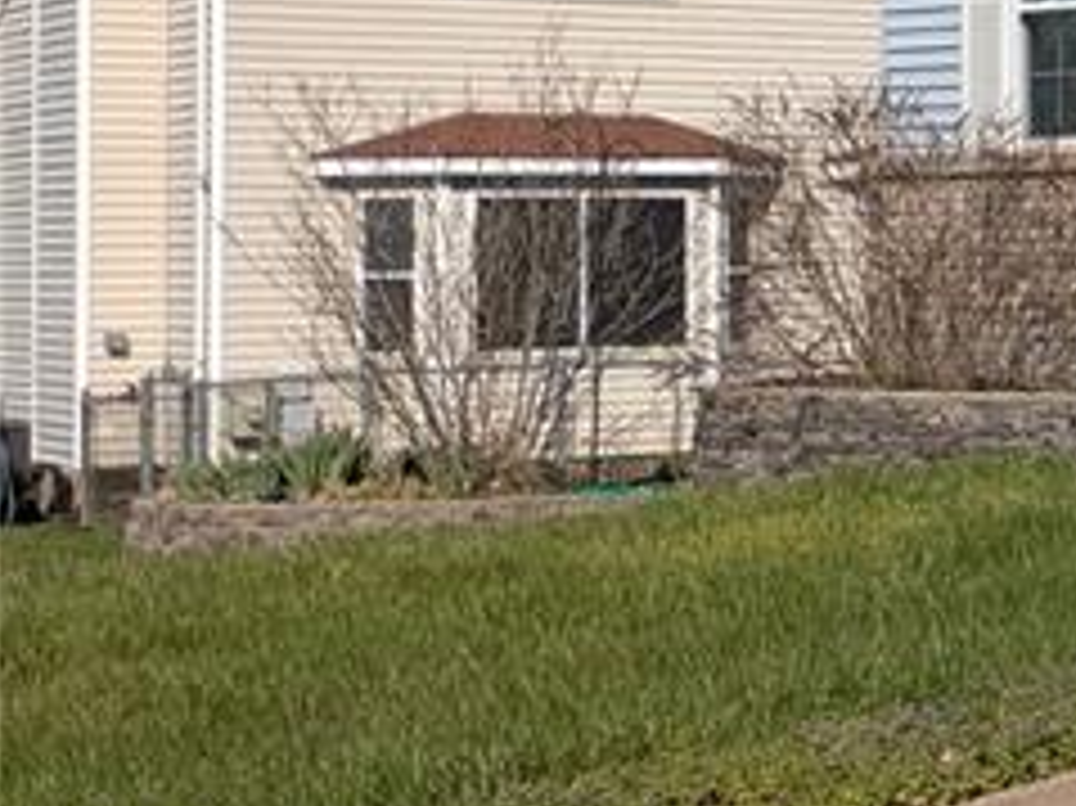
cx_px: 2298
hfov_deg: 14.5
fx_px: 3324
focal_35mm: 107
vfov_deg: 13.7
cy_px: 144
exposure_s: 1/3378
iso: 47
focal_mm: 5.43
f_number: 1.89
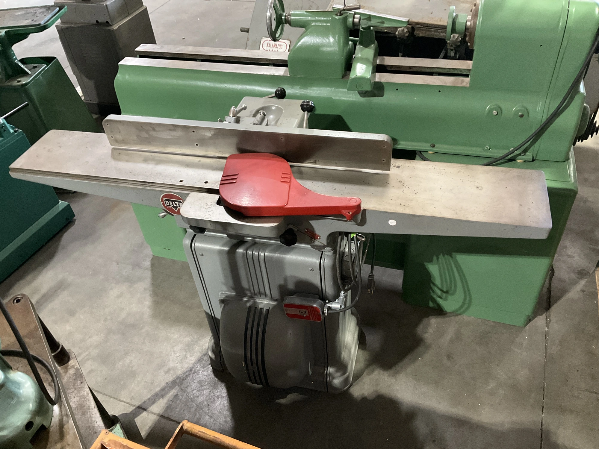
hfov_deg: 61.7
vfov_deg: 48.2
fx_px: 502
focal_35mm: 29
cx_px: 300
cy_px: 224
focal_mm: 3
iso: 400
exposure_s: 1/30
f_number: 1.8
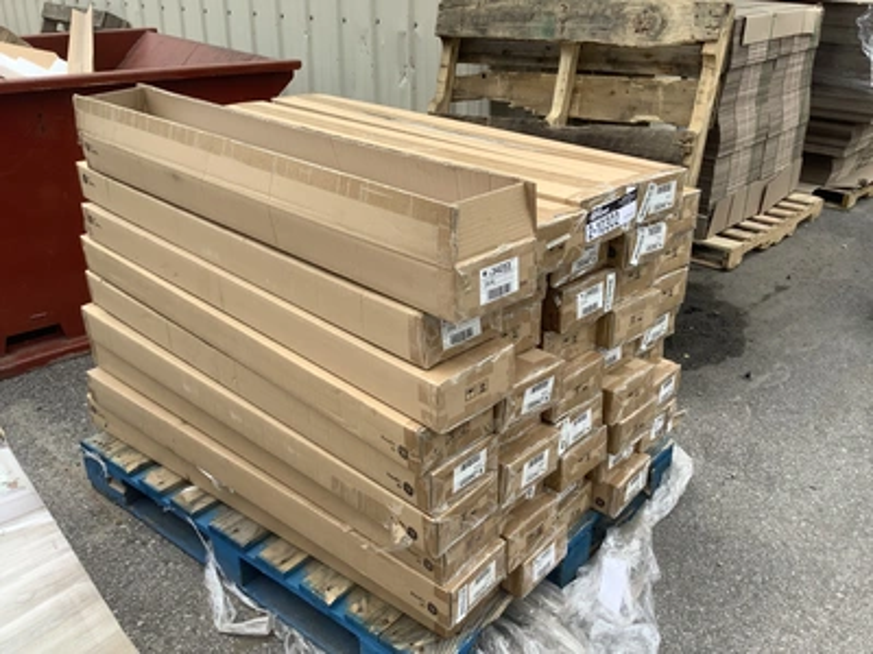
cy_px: 327
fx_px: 782
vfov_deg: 45.4
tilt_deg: -22.4
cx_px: 436
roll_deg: -0.7
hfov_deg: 58.4
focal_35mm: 31
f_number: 2.4
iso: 25
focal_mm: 3.3
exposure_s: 1/783
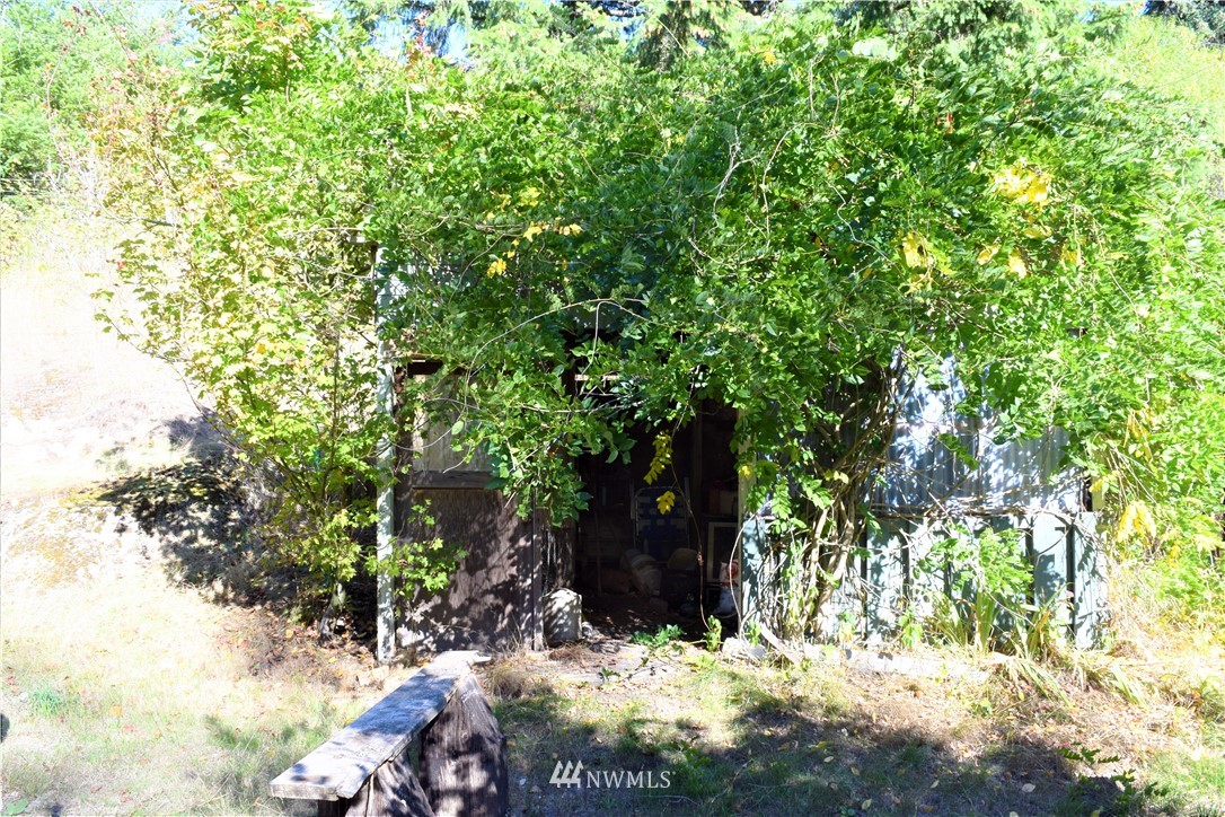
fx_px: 919
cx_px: 612
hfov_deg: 67.4
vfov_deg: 47.9
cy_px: 408
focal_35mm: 27
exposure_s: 1/125
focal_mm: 18
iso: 400
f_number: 9
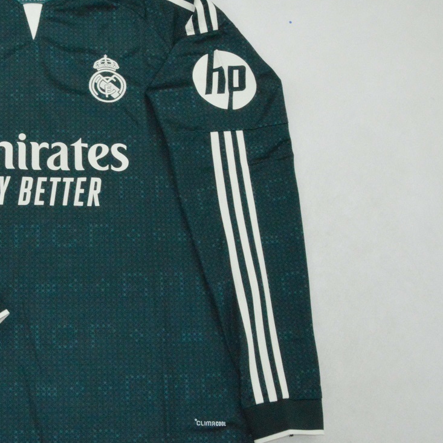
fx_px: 794
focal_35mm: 55
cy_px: 216
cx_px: 39
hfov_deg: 29.8
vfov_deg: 31.2
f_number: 22
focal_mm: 21
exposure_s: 1/200
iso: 6400
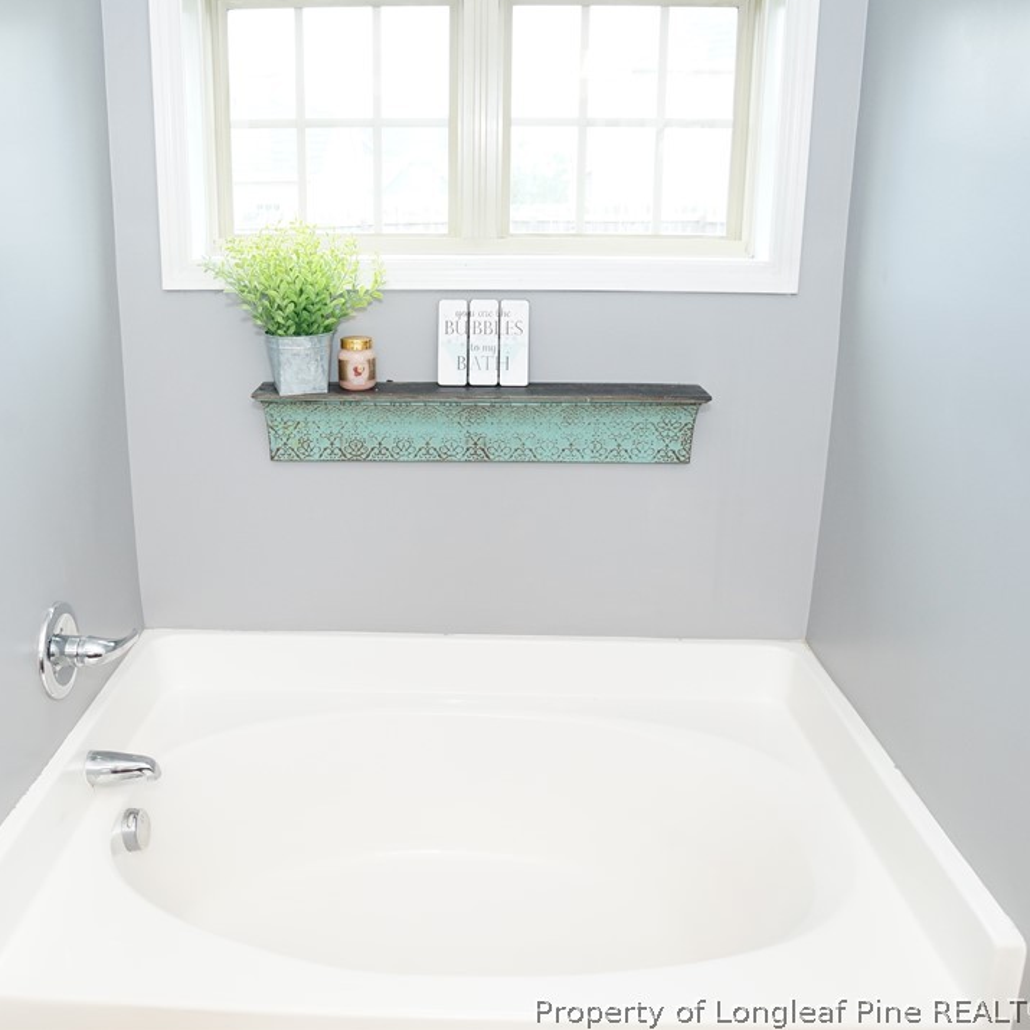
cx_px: 431
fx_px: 1044
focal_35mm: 31
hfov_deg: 52.3
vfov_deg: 52.5
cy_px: 511
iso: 1600
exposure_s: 1/80
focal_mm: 24
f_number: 4.5
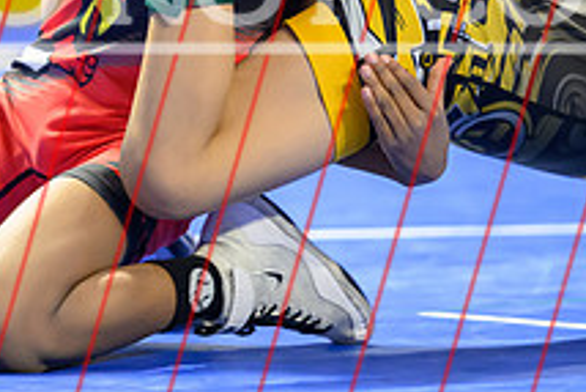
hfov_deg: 3.9
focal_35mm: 531
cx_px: 178
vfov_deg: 2.6
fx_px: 8649
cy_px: -3
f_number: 2.8
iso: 4500
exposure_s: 1/800
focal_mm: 160
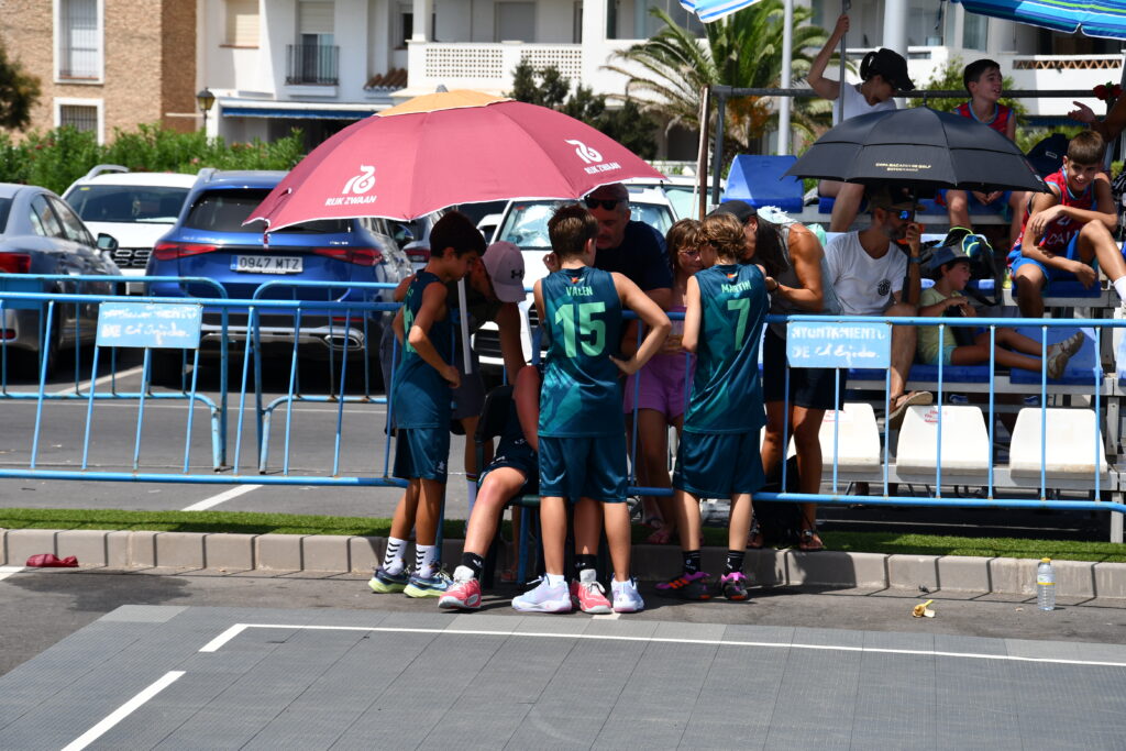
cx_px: 563
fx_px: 4223
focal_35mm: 135
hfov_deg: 15.2
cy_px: 376
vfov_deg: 10.2
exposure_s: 1/320
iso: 100
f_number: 9
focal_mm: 90
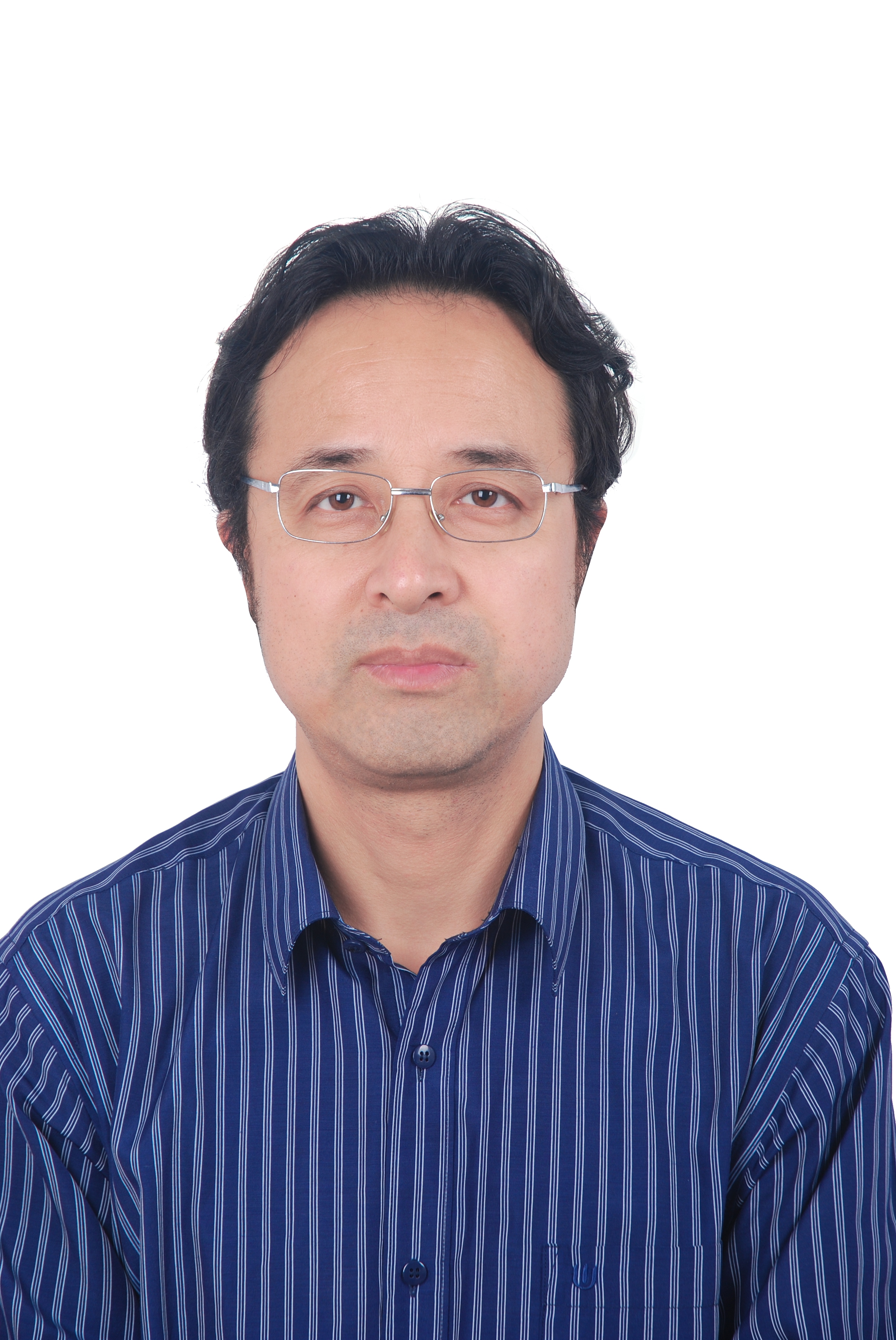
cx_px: 448
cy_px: 670
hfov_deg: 13.1
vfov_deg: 19.4
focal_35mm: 105
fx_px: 3909
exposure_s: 1/125
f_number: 6.3
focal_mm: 70
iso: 100
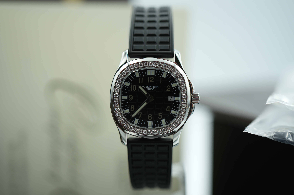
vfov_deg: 26.9
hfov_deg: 39.6
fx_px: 408
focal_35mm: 50
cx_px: 147
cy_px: 98
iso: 100
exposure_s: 1/60
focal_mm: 50
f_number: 2.8
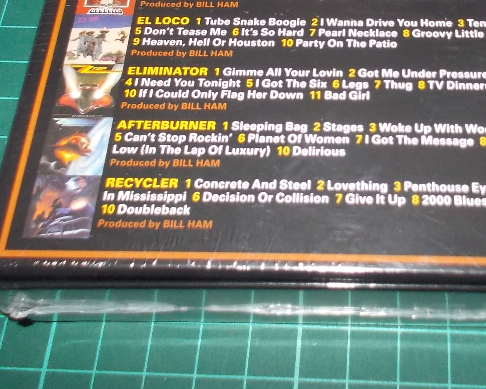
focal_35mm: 53
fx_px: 763
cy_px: 50
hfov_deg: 34.7
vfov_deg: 27.7
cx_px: 353
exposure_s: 1/30
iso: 200
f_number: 3.3
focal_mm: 4.1
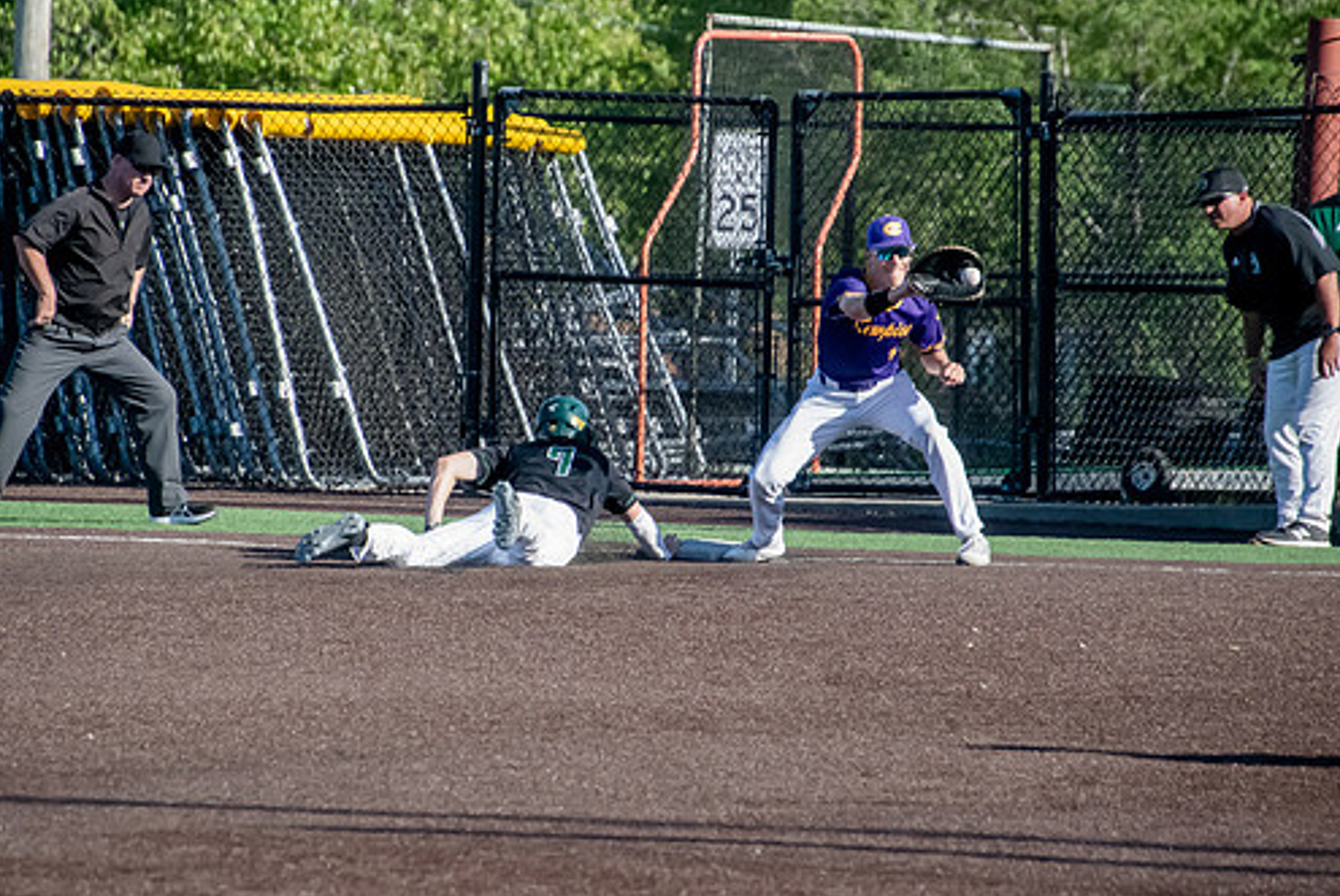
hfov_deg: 4.7
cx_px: 612
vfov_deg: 3.1
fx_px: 16355
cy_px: 405
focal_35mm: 439
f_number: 6.3
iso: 2500
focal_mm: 250
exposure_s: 1/4000
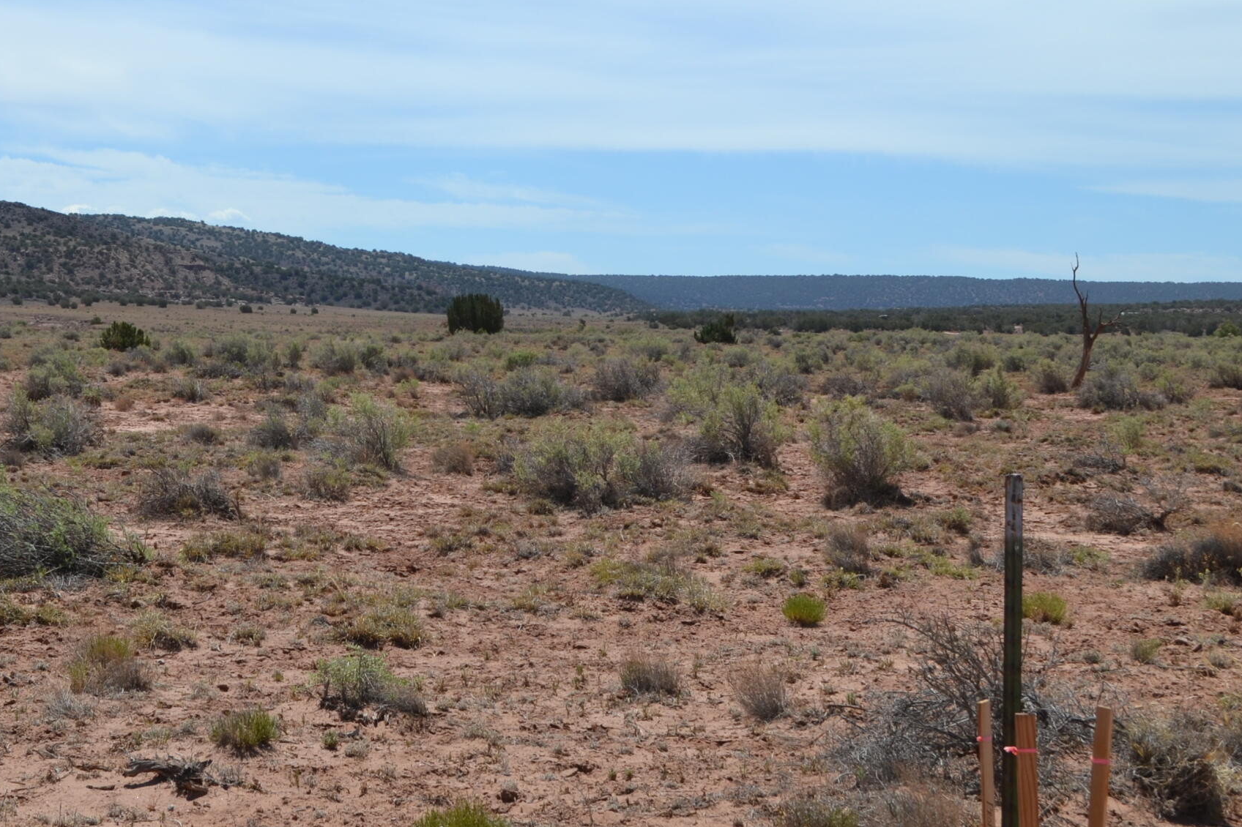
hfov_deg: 28.9
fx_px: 2380
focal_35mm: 69
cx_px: 352
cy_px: 250
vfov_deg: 19.6
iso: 100
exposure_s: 1/320
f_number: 9
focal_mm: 26
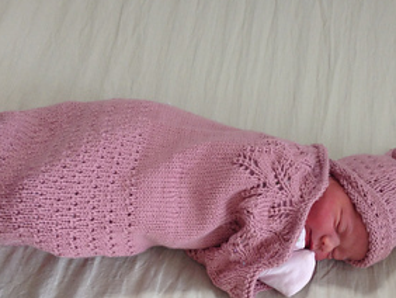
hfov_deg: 31.1
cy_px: 197
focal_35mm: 62
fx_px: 710
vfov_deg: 23.6
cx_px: 223
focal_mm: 4.28
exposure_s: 1/40
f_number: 2.4
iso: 64
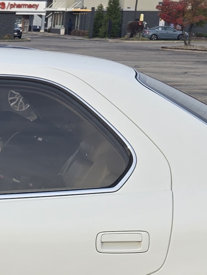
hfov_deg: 11.6
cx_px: -134
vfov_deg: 15.4
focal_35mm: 121
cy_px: 375
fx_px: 965
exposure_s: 1/707
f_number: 1.8
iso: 25
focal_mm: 5.4
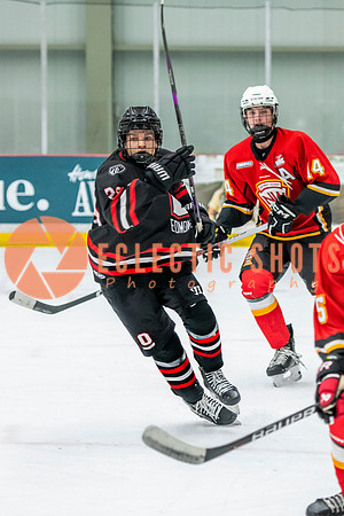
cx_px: 235
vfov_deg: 12.0
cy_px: 298
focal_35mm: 171
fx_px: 2444
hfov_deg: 8.0
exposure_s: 1/640
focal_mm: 98
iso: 2000
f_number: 3.2
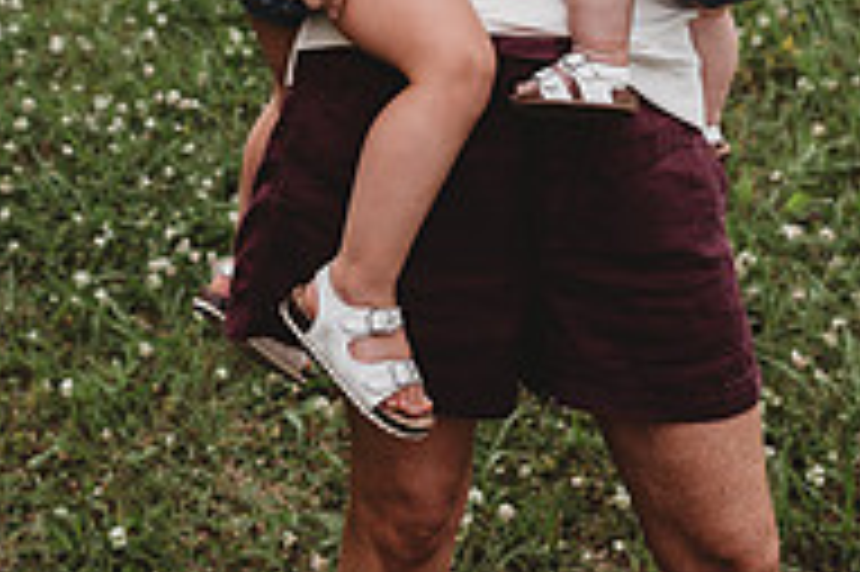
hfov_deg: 27.6
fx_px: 1742
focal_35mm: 73
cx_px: 297
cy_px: -250
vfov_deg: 17.1
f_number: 2.8
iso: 160
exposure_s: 1/250
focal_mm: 24
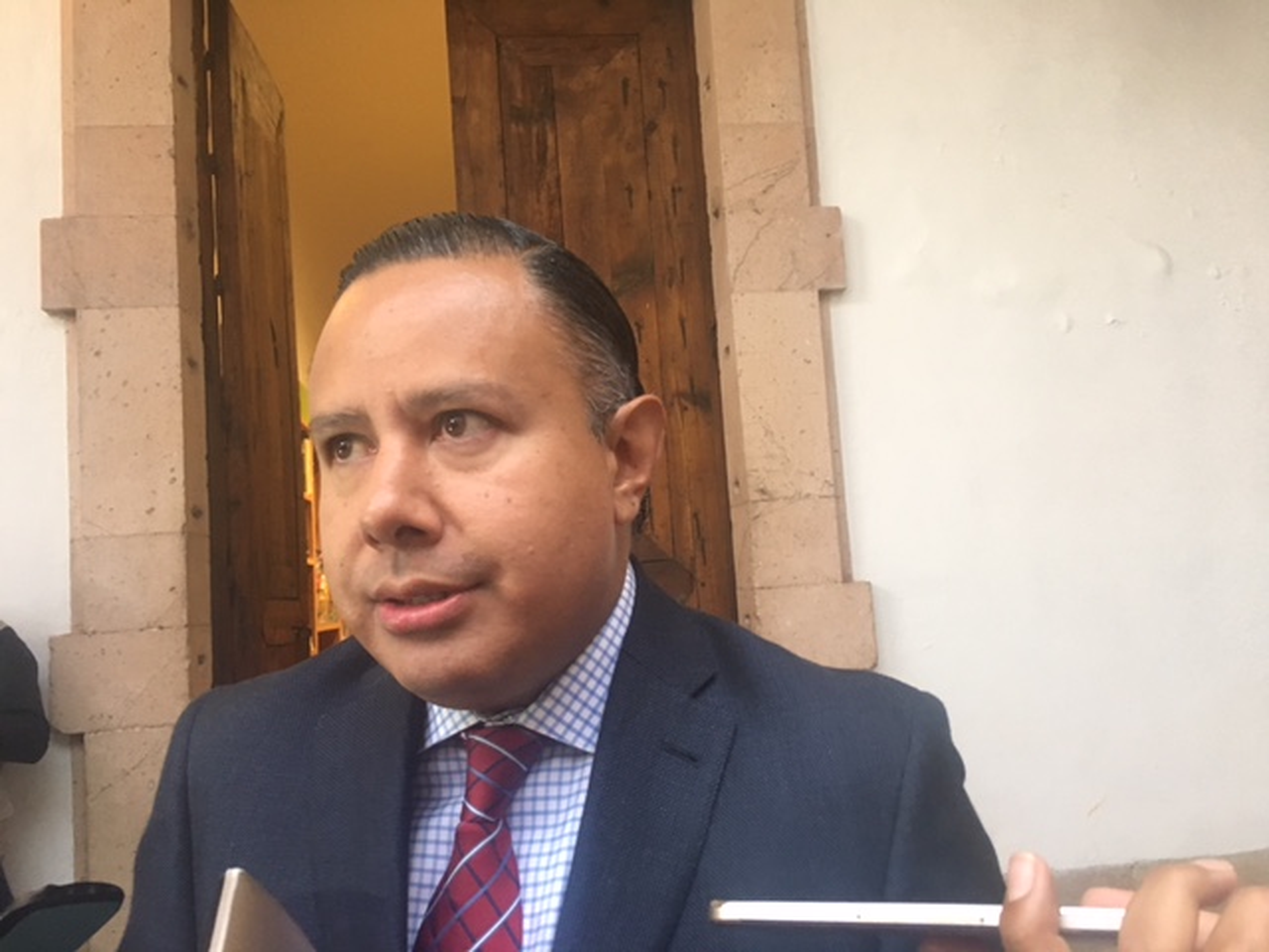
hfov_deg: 61.7
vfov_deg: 48.2
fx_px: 1063
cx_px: 634
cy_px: 476
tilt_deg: +5.9
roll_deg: +2.7
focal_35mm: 29
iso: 160
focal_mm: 4.15
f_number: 2.2
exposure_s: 1/30
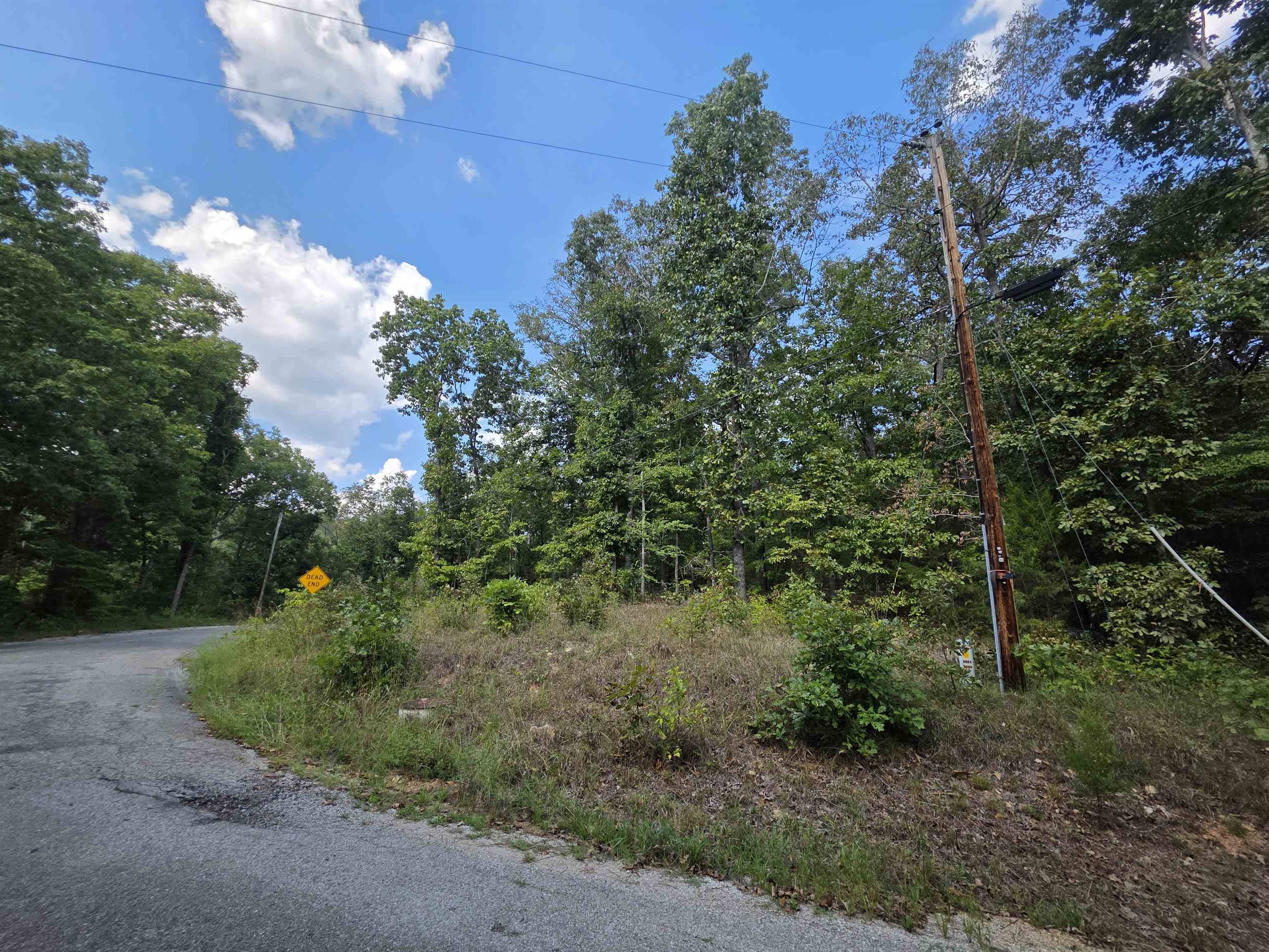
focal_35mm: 13
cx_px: 634
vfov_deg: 89.9
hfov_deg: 106.2
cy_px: 476
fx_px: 477
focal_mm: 2.2
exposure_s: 1/801
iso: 40
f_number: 1.9
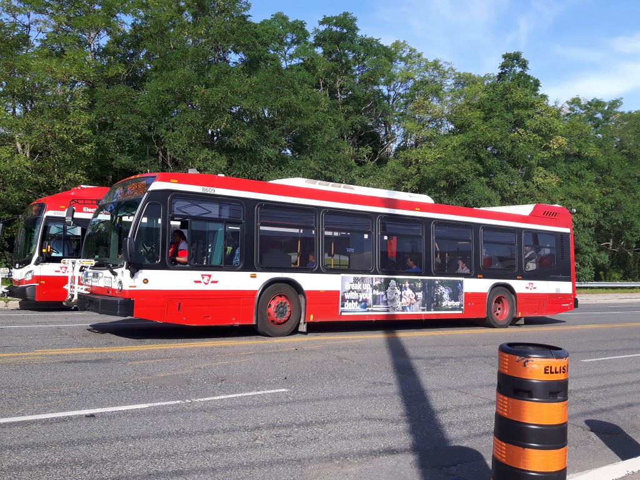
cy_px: 240
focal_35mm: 31
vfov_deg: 45.4
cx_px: 320
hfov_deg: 58.4
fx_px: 573
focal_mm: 3.7
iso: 40
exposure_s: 1/880
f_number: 1.9
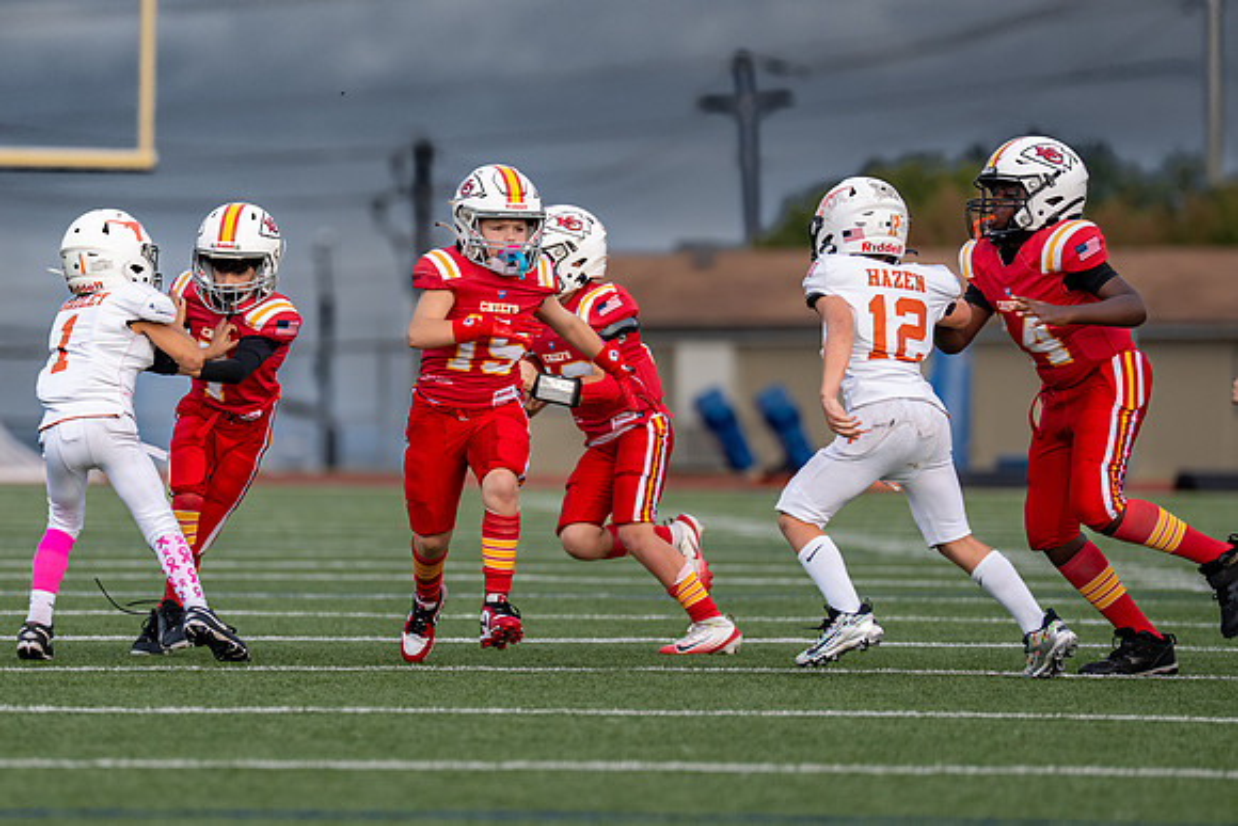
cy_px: 394
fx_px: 12537
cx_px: 409
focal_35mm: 365
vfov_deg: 3.8
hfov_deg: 5.7
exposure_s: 1/2500
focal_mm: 200
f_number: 2.8
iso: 400
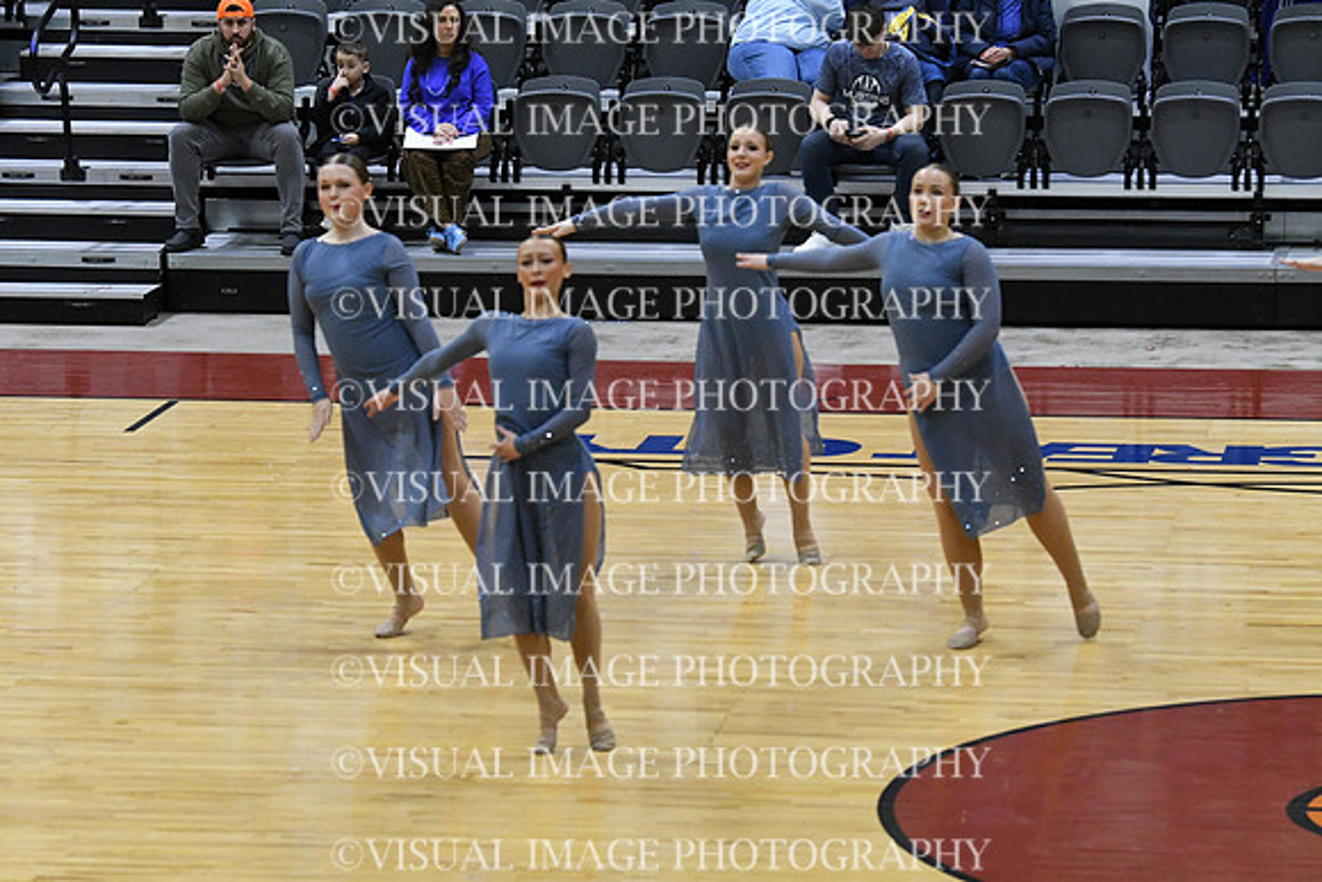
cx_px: 661
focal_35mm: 157
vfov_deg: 8.7
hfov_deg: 13.1
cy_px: 441
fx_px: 5766
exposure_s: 1/500
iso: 5000
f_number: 4
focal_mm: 105
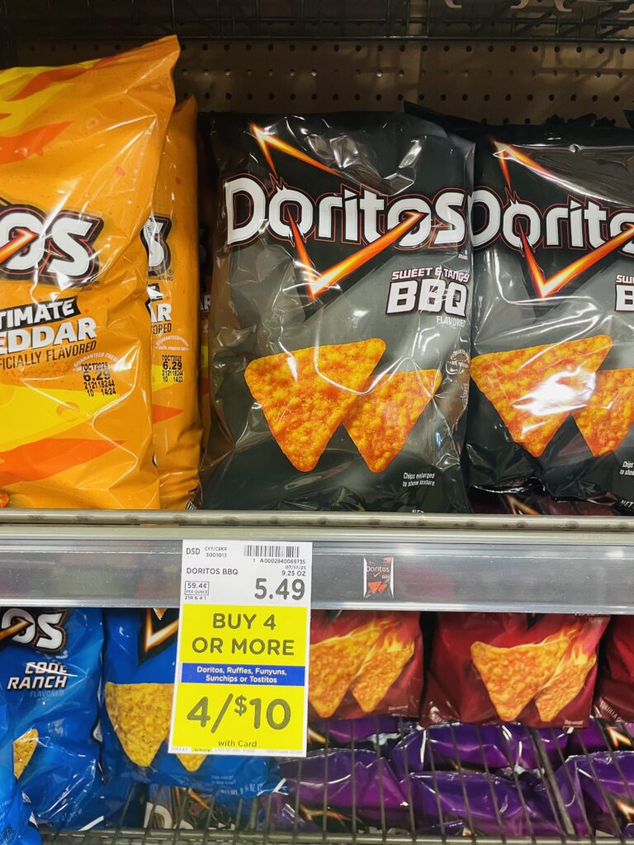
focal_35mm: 26
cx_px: 317
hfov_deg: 53.1
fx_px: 635
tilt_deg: -22.3
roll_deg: -1.3
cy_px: 422
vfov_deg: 67.3
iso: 160
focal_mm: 4.2
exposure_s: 1/60
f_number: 1.6
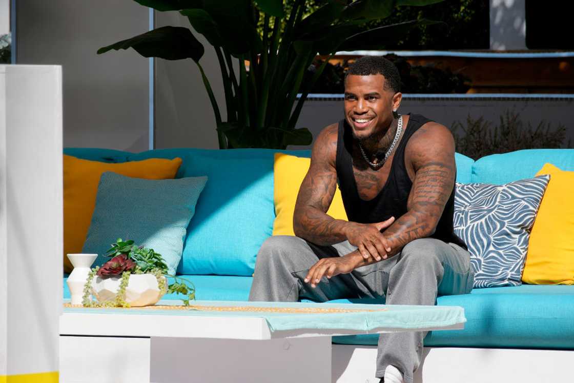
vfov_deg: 2.3
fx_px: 9567
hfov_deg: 3.4
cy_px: 192
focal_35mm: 600
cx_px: 287
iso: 100
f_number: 11
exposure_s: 1/250
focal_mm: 400
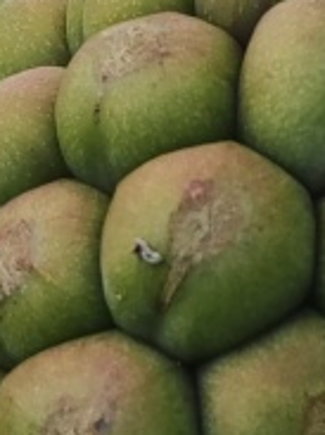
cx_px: 429
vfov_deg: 13.5
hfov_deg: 9.9
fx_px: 1830
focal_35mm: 146
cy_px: 234
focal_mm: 4.71
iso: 50
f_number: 1.79
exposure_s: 1/104
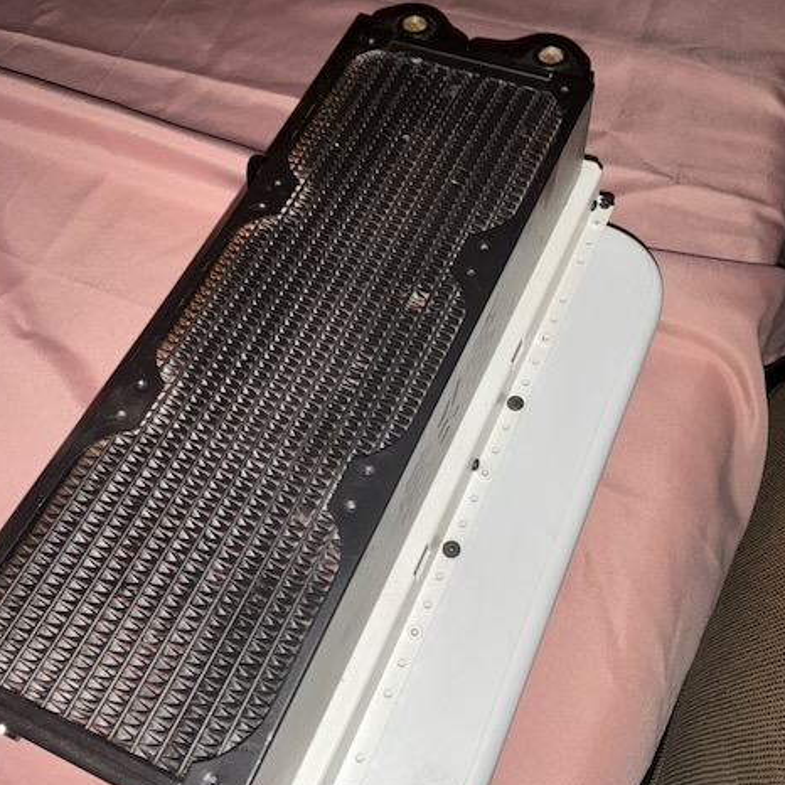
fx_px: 872
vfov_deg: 48.4
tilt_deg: -60.5
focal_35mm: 34
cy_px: 401
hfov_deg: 48.4
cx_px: 384
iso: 20
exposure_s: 1/40
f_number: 1.8
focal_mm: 3
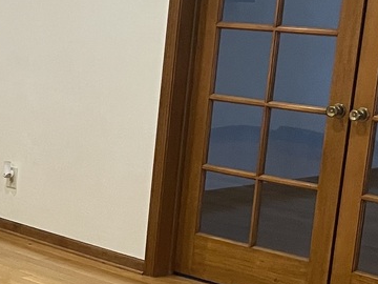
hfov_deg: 17.0
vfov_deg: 14.2
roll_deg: -1.2
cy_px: 226
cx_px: -201
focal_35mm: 104
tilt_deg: -12.9
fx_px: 1136
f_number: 1.6
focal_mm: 4.2
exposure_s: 1/60
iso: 160
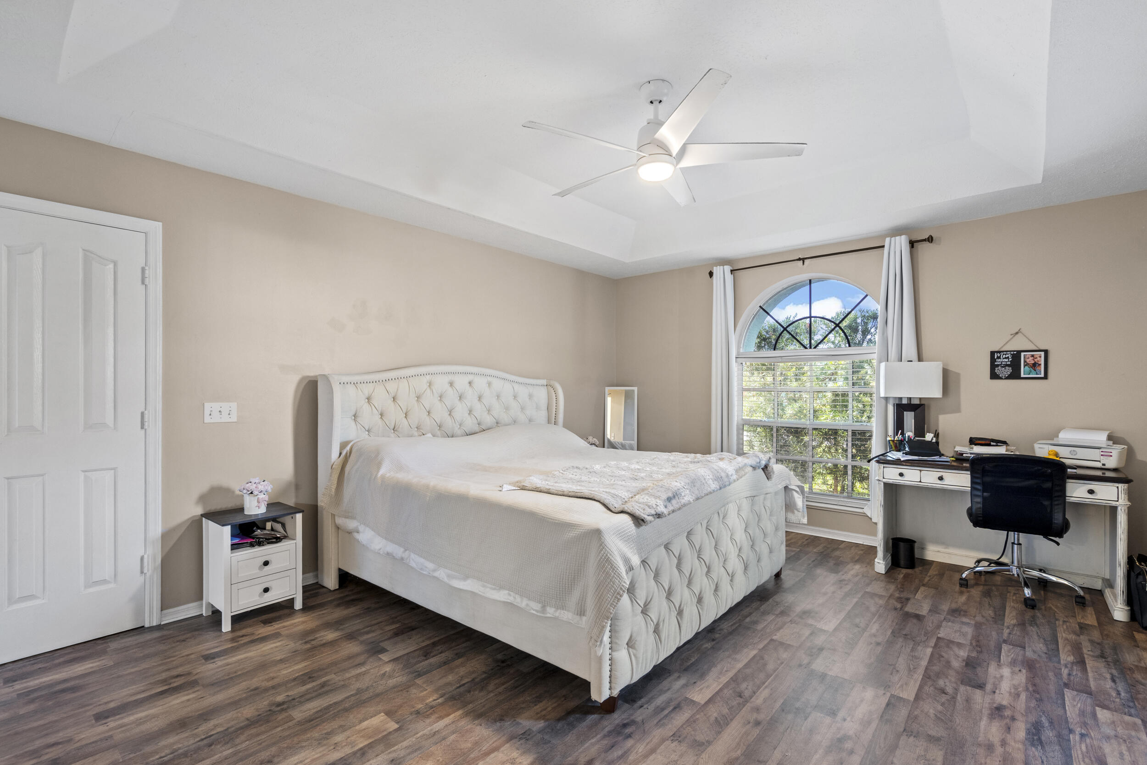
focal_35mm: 16
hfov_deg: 96.7
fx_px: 510
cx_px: 574
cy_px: 382
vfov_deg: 73.8
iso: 640
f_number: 10
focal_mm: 16
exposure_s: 1
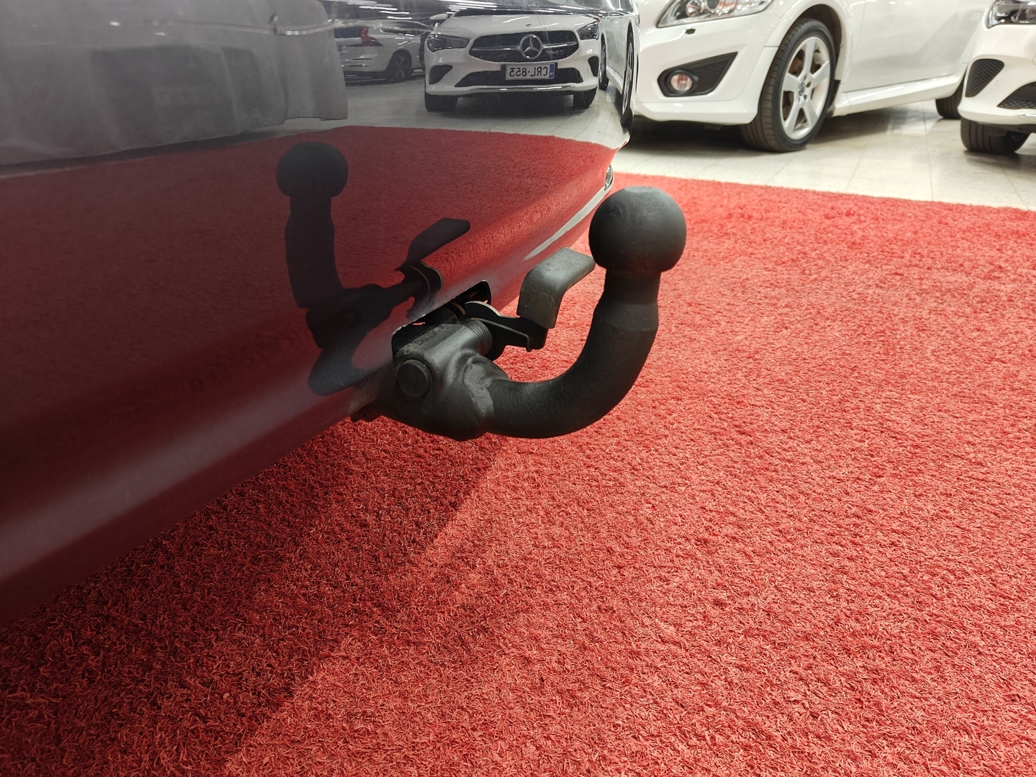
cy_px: 388
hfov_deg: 71.6
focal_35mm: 24
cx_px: 518
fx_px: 718
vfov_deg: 56.8
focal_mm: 5.59
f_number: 1.8
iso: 125
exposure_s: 1/50
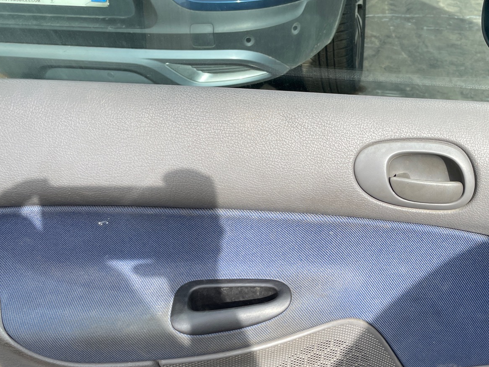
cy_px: 263
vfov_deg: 35.4
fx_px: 565
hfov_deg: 45.4
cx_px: 357
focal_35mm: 40
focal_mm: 4.2
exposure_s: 1/1114
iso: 32
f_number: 1.6
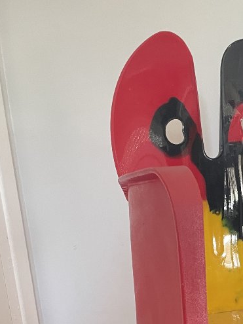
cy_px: 361
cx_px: 282
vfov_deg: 27.9
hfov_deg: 21.8
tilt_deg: -17.6
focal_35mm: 63
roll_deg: +1.9
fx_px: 590
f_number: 1.6
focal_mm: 4.2
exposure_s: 1/60
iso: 320
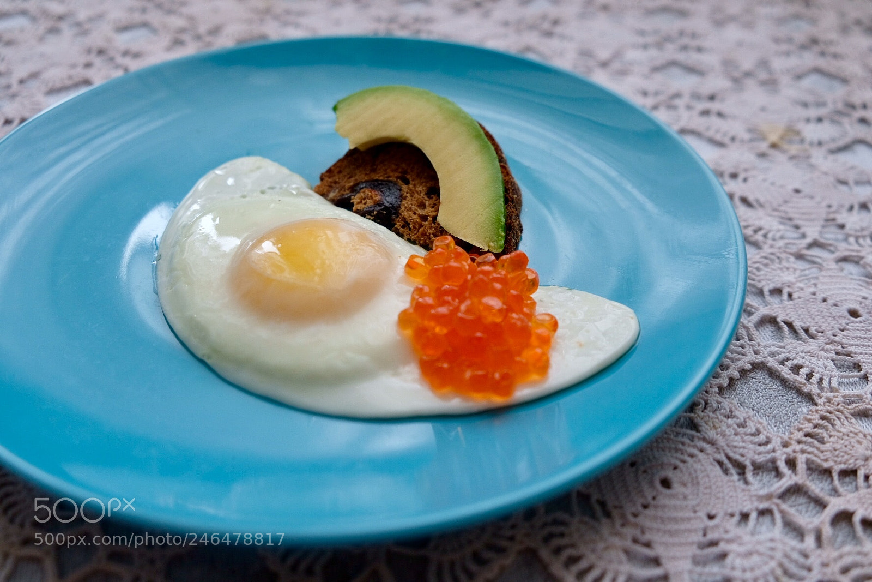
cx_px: 436
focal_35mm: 31
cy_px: 291
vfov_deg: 42.3
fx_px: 751
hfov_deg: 60.3
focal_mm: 20.5
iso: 800
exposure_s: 1/56
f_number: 4
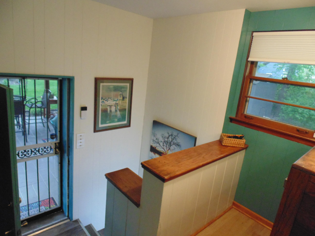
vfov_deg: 61.1
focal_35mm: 22
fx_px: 200
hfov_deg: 76.4
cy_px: 118
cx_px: 158
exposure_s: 1/15
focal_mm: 4
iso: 400
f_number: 3.1
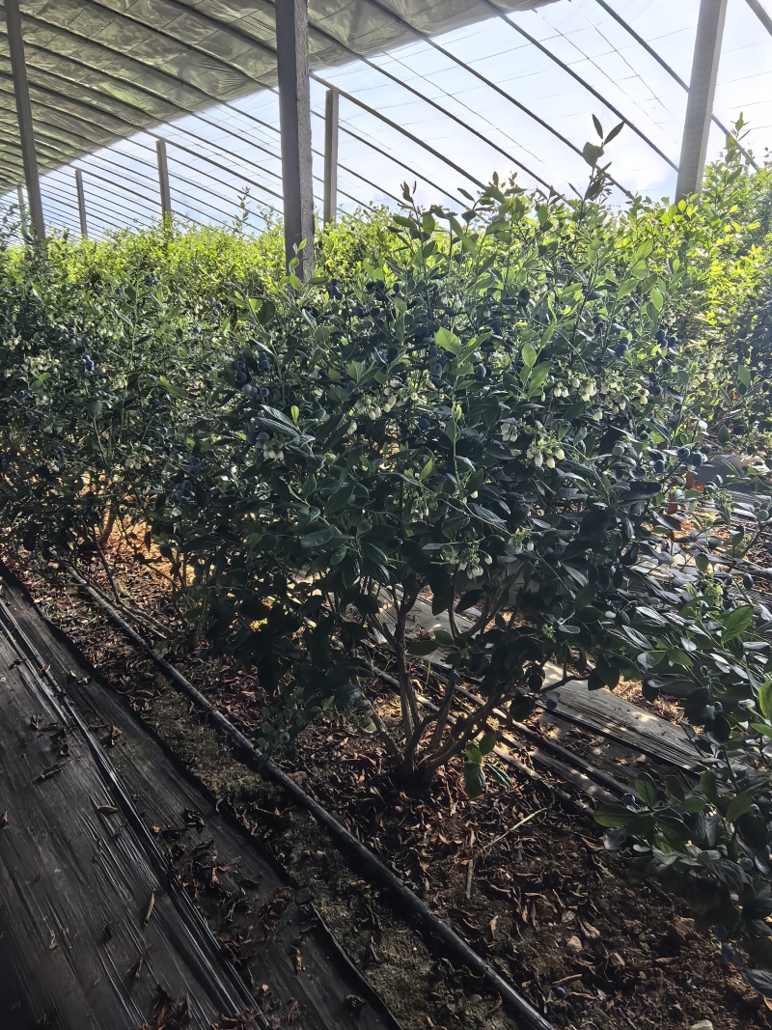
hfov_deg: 58.9
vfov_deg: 73.9
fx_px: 684
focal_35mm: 23
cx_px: 386
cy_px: 515
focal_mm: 1.95
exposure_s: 1/132
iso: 50
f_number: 2.2
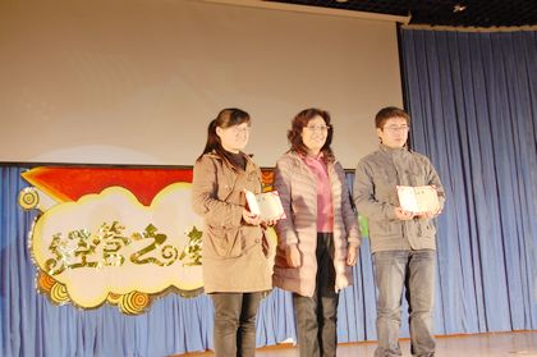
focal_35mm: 52
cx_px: 268
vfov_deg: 25.7
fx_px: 782
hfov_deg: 37.9
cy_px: 178
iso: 800
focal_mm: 35
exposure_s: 1/60
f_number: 5.6
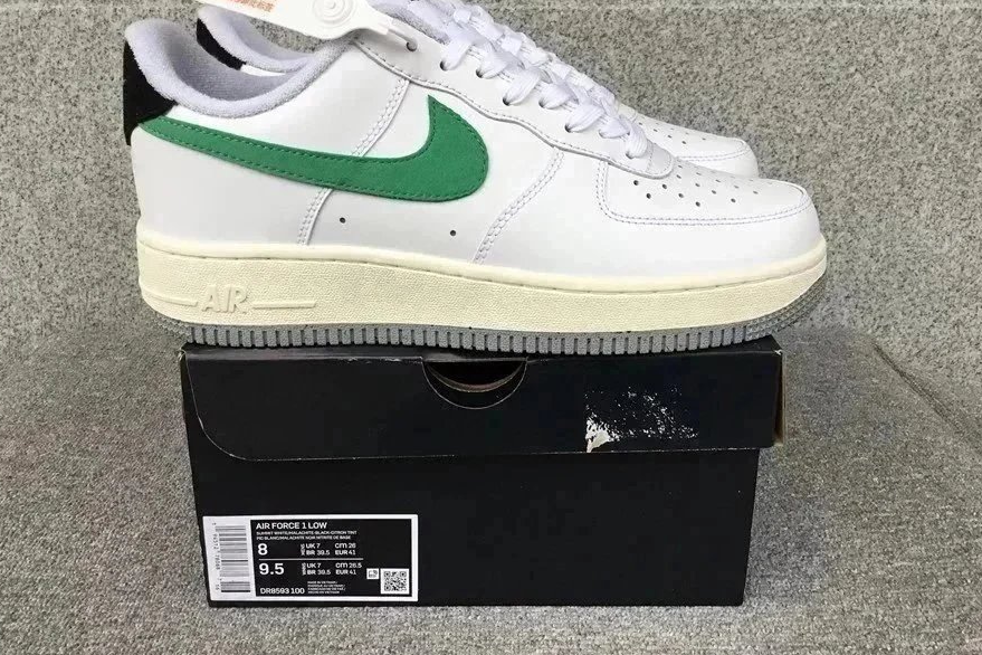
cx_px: 487
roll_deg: +0.6
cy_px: 287
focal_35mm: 33
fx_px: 900
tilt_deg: -19.4
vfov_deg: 39.9
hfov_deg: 57.2
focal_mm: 3.3
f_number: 2.4
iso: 25
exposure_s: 1/100
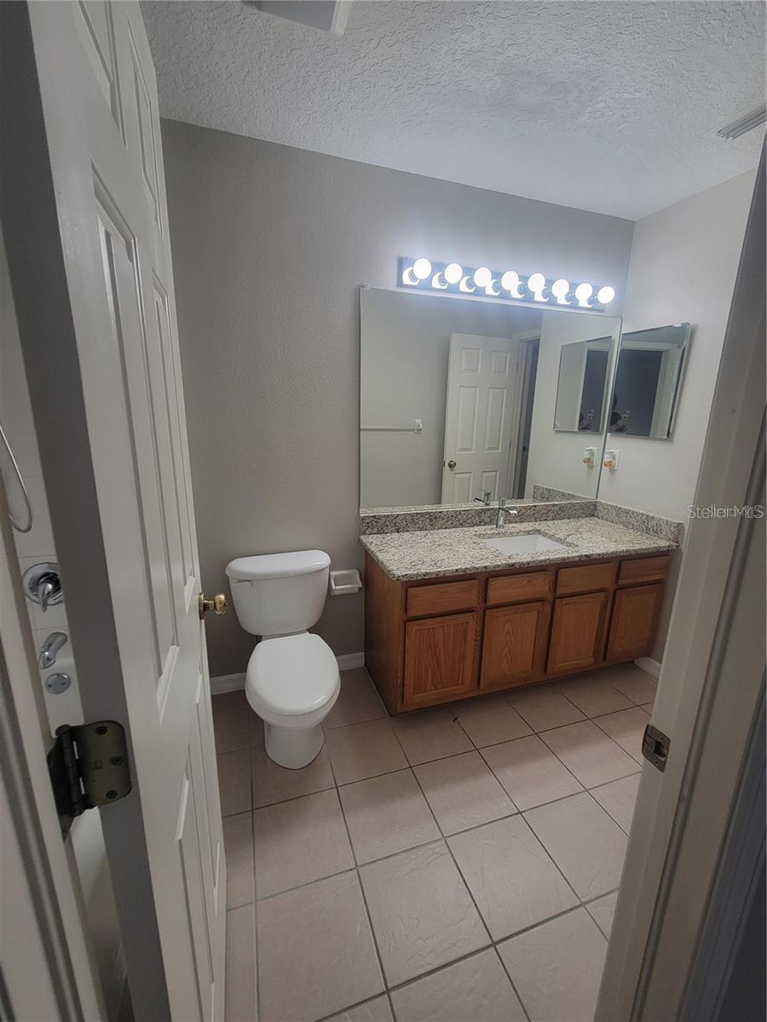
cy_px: 511
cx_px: 384
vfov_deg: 106.2
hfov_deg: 89.9
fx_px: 384
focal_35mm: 13
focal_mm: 2.2
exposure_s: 1/60
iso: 100
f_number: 2.2
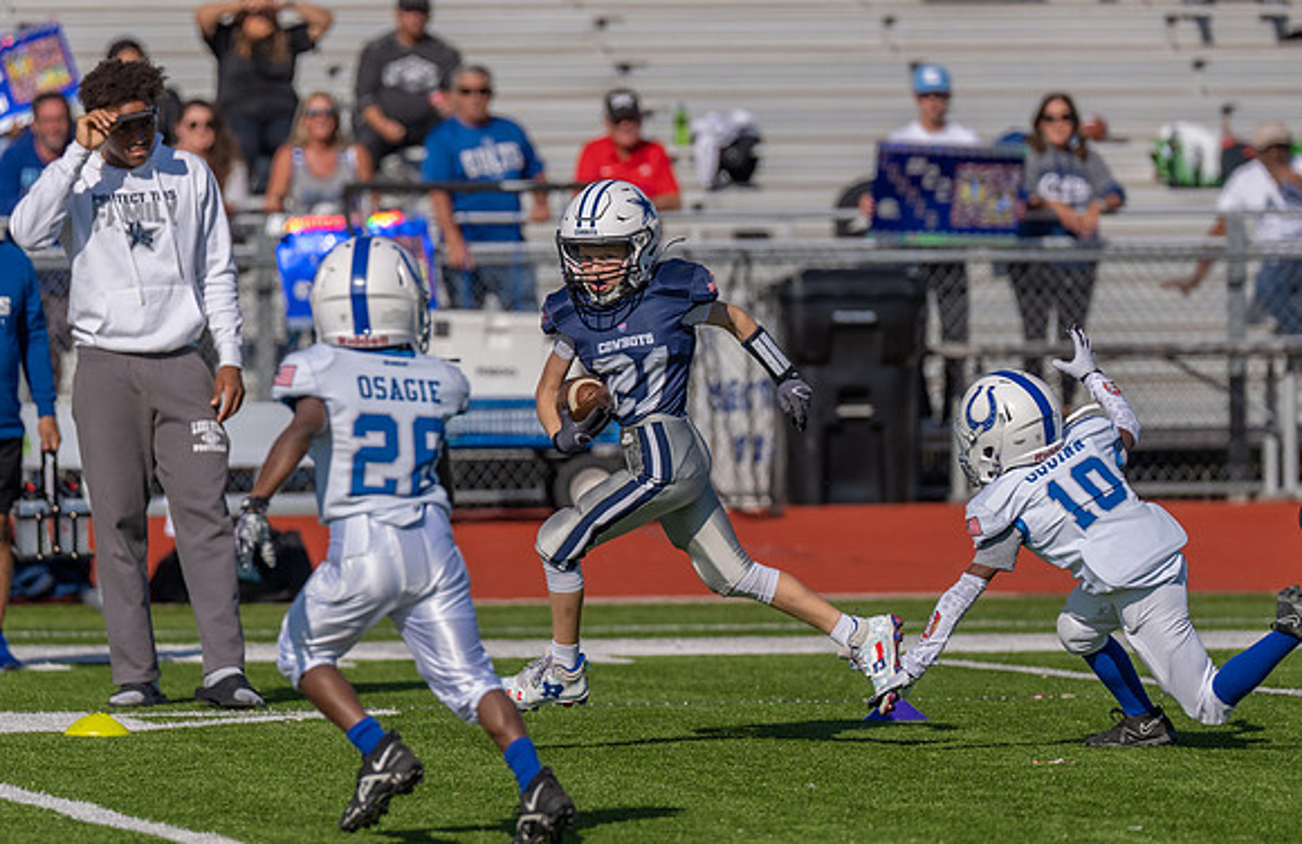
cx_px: 544
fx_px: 12974
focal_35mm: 362
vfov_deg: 3.7
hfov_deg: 5.7
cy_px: 402
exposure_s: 1/5000
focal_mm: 200
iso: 160
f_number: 3.2
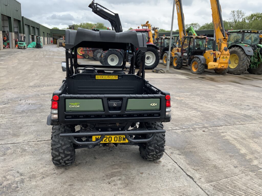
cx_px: 131
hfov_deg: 61.7
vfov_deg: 48.2
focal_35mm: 29
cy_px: 98
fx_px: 219
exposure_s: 1/469
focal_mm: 3
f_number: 1.8
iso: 16
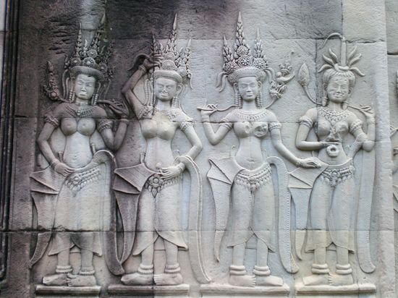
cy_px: 149
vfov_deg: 28.5
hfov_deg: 37.5
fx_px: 586
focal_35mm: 51
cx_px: 199
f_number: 3.6
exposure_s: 1/100
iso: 200
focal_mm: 8.44
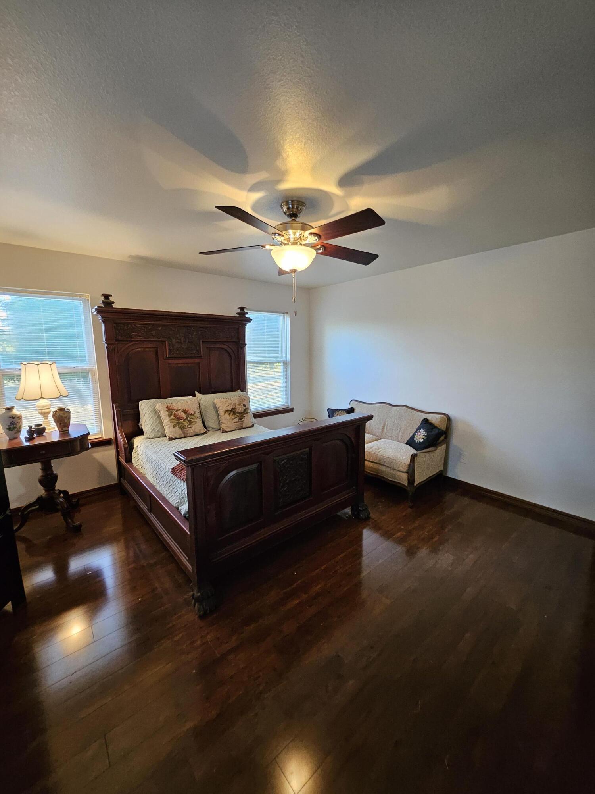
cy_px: 397
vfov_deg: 106.2
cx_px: 298
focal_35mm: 13
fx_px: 298
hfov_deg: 89.9
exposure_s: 1/30
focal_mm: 1.74
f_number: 2.2
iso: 320
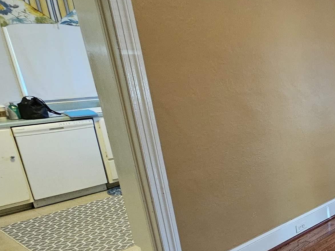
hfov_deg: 37.0
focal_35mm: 34
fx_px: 329
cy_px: 165
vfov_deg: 41.3
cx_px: 425
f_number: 2.2
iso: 400
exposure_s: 1/30
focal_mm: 2.2
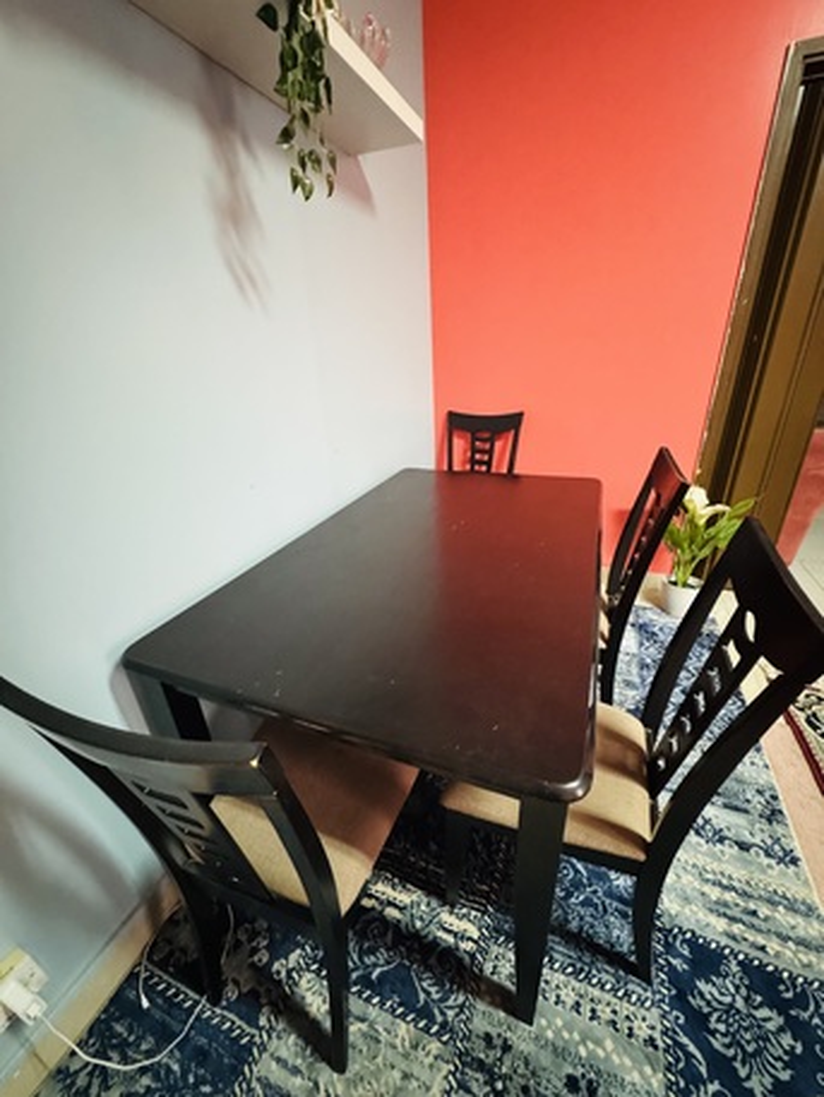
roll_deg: +2.4
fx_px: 444
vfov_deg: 102.0
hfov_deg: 85.7
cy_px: 548
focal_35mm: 14
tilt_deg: -24.5
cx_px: 412
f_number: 2.2
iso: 1600
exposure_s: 1/30
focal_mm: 2.22
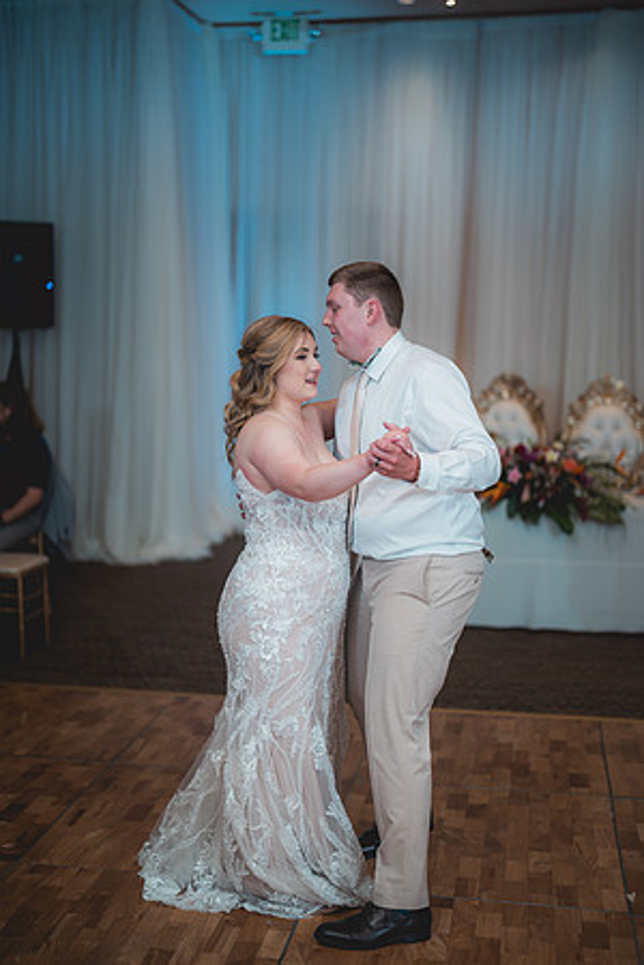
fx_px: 1342
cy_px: 482
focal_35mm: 50
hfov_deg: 27.0
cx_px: 322
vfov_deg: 39.6
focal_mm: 50
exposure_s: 1/250
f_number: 1.2
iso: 80
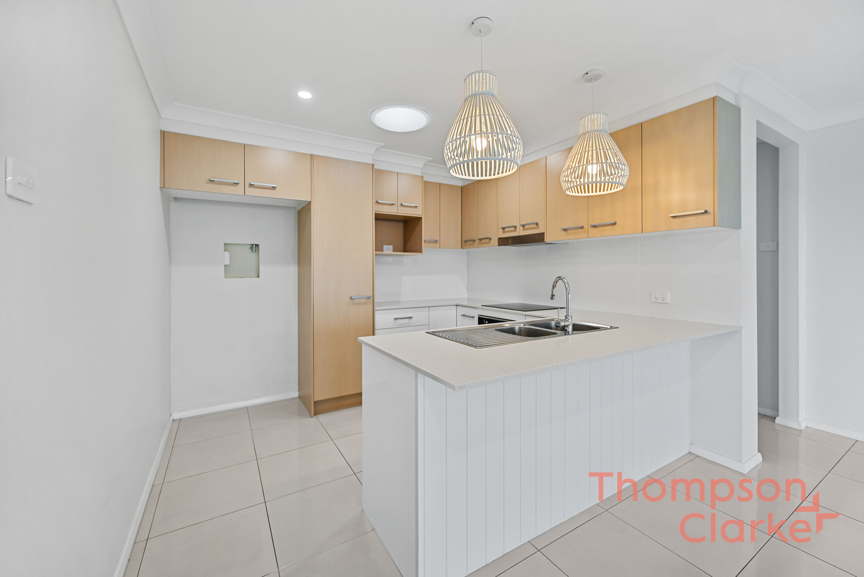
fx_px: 336
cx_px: 432
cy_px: 288
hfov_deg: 104.2
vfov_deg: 81.3
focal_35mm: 14
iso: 100
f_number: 4
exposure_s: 1/15
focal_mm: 14
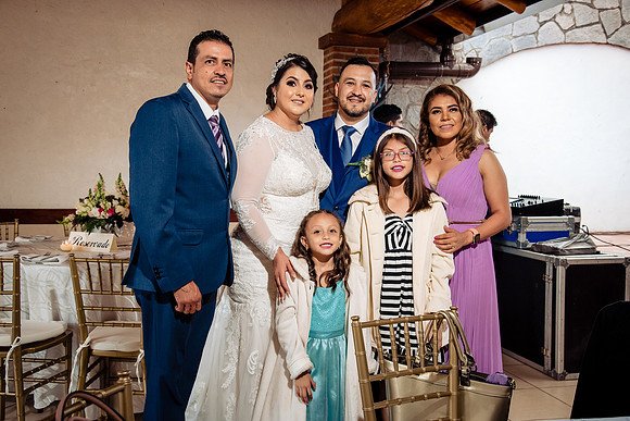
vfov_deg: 35.1
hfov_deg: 50.7
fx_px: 665
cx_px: 315
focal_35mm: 38
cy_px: 210
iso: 2000
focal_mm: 38
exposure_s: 1/125
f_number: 7.1
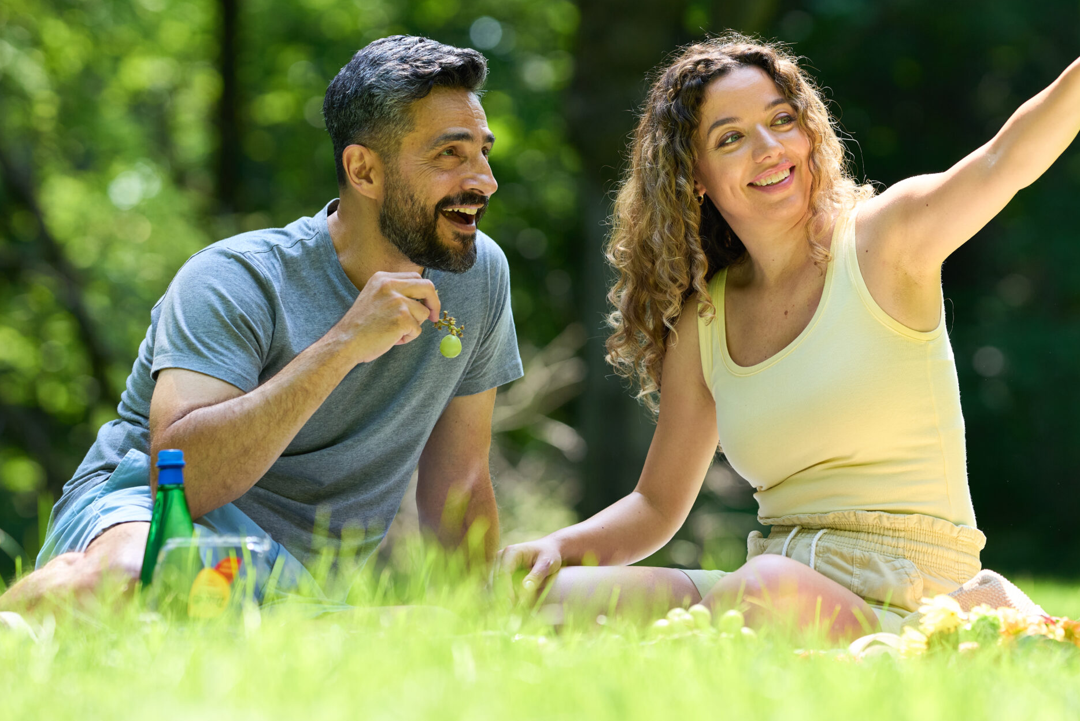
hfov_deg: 11.1
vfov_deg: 7.4
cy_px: 325
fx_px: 5550
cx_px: 661
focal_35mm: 185
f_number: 2.8
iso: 320
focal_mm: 135
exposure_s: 1/1250
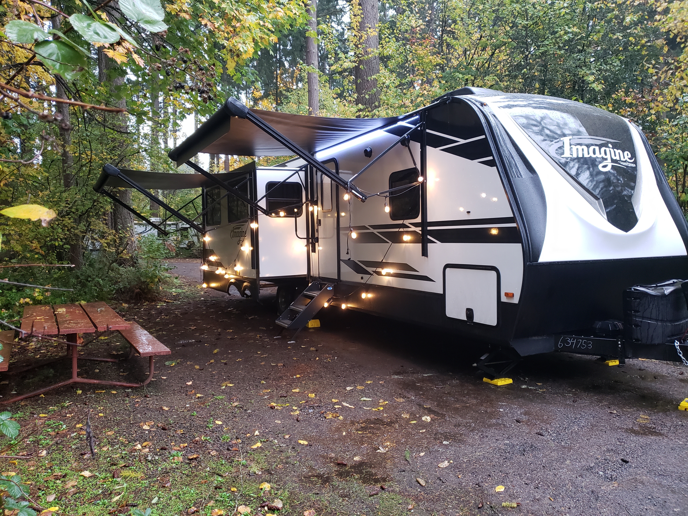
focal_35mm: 26
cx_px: 344
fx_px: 517
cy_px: 258
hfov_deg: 67.3
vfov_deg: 53.1
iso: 400
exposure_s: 1/60
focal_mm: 4.3
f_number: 1.5
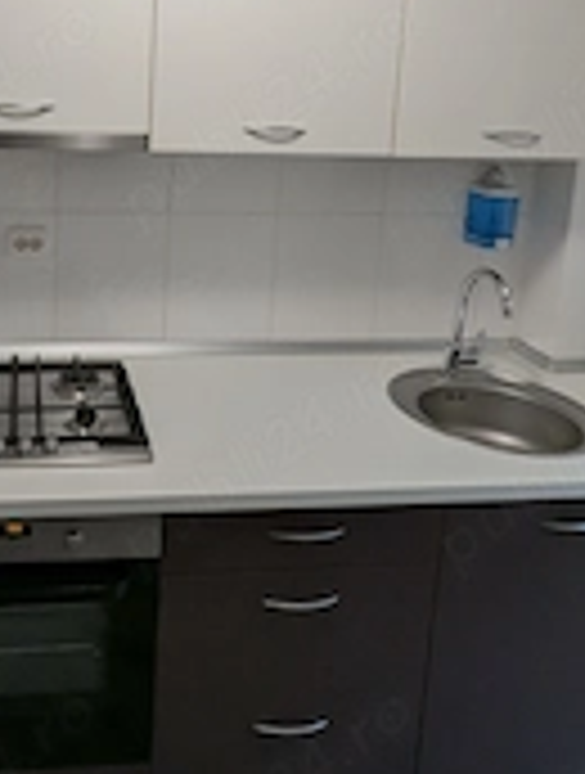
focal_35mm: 30
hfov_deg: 44.5
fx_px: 673
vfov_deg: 56.6
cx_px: 108
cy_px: 184
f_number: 2.2
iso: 154
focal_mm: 1.95
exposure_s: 1/79.3
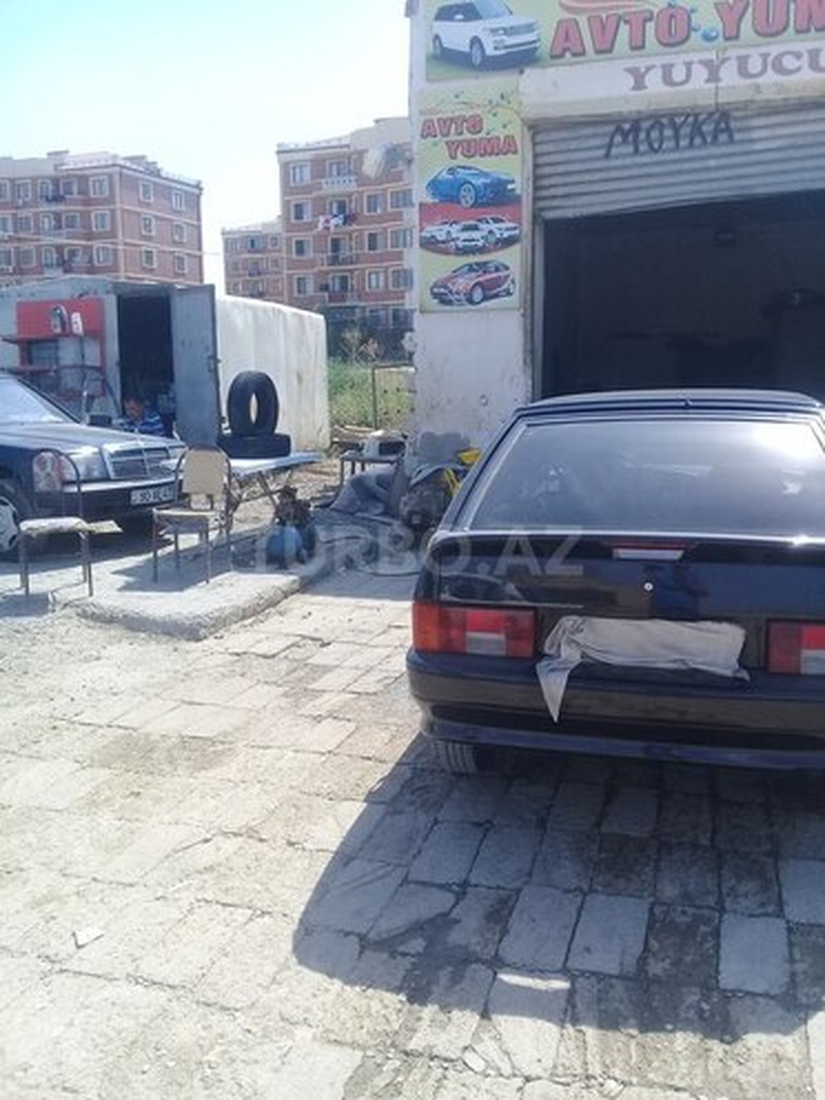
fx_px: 985
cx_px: 412
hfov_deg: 45.4
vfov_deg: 58.4
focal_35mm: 31
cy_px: 550
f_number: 2.2
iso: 50
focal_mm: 3.3
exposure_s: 1/820
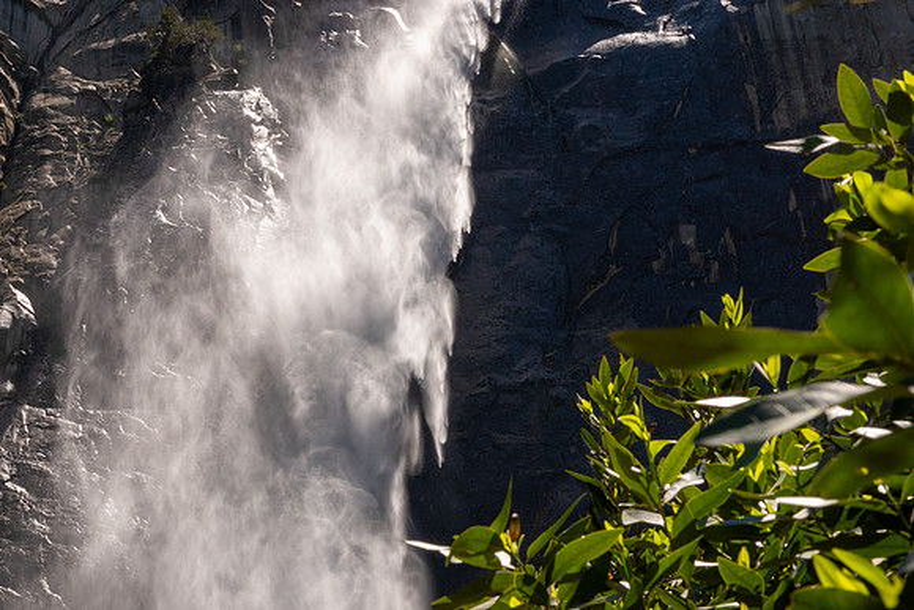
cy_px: 305
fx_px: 2819
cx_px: 457
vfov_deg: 12.3
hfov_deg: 18.4
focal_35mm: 111
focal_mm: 40.73
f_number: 11
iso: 125
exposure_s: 1/250
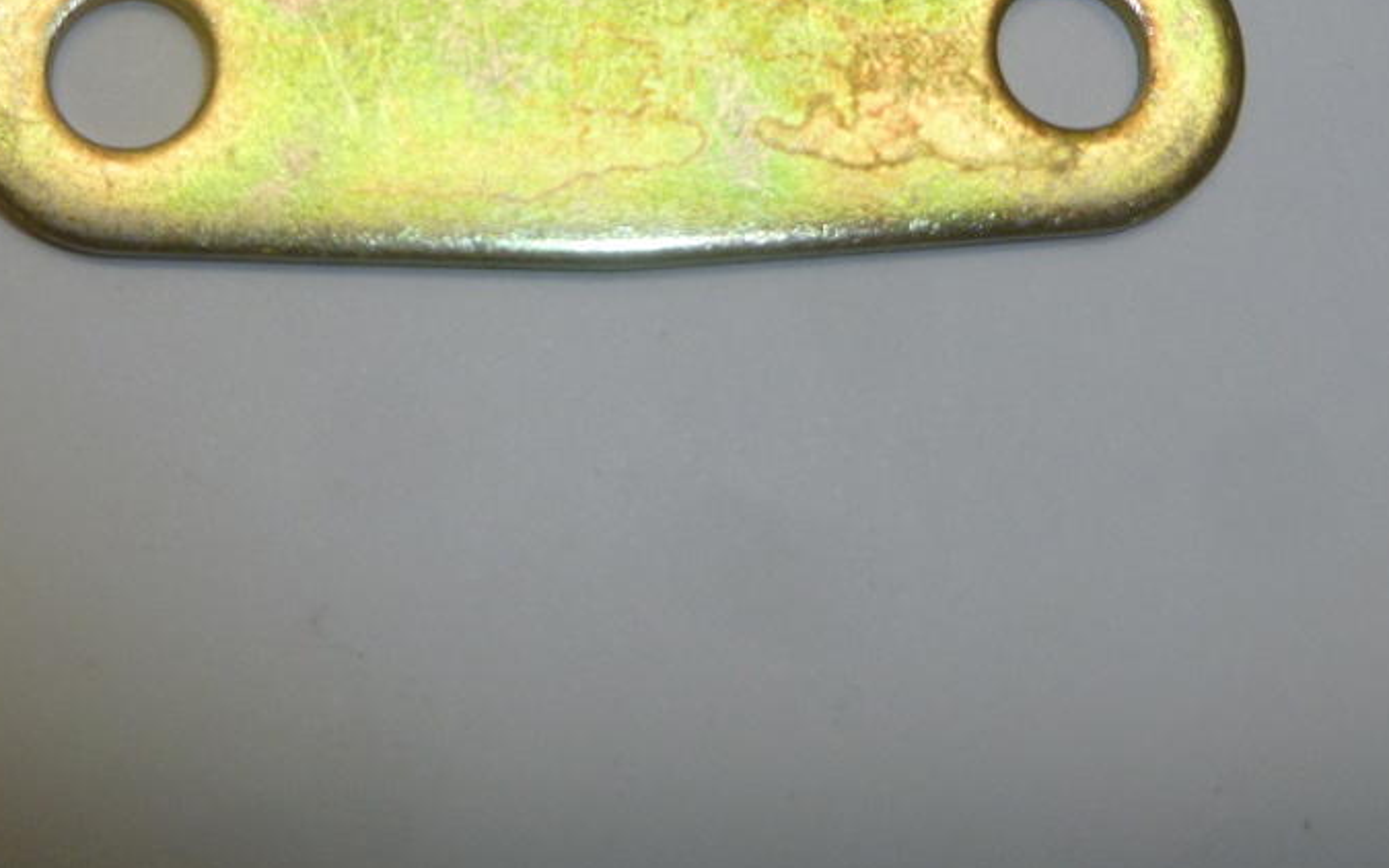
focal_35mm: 57
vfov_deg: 21.5
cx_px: 580
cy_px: -113
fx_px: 2158
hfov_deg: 35.6
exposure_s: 1/40
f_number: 3.3
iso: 80
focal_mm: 5
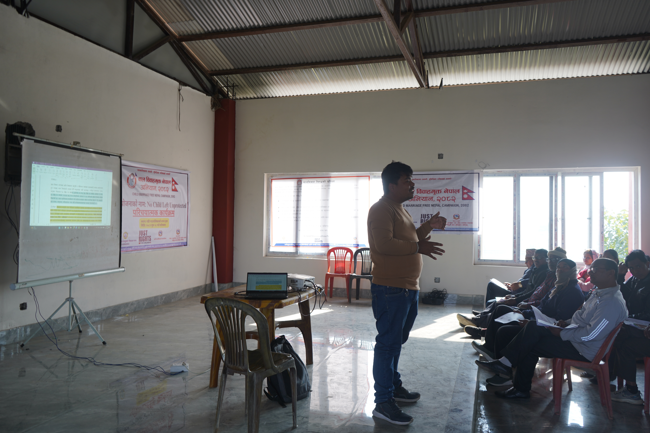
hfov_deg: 65.5
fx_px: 506
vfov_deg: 46.4
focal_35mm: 28
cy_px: 216
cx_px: 325
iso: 100
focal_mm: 28
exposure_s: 1/50
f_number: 4.5
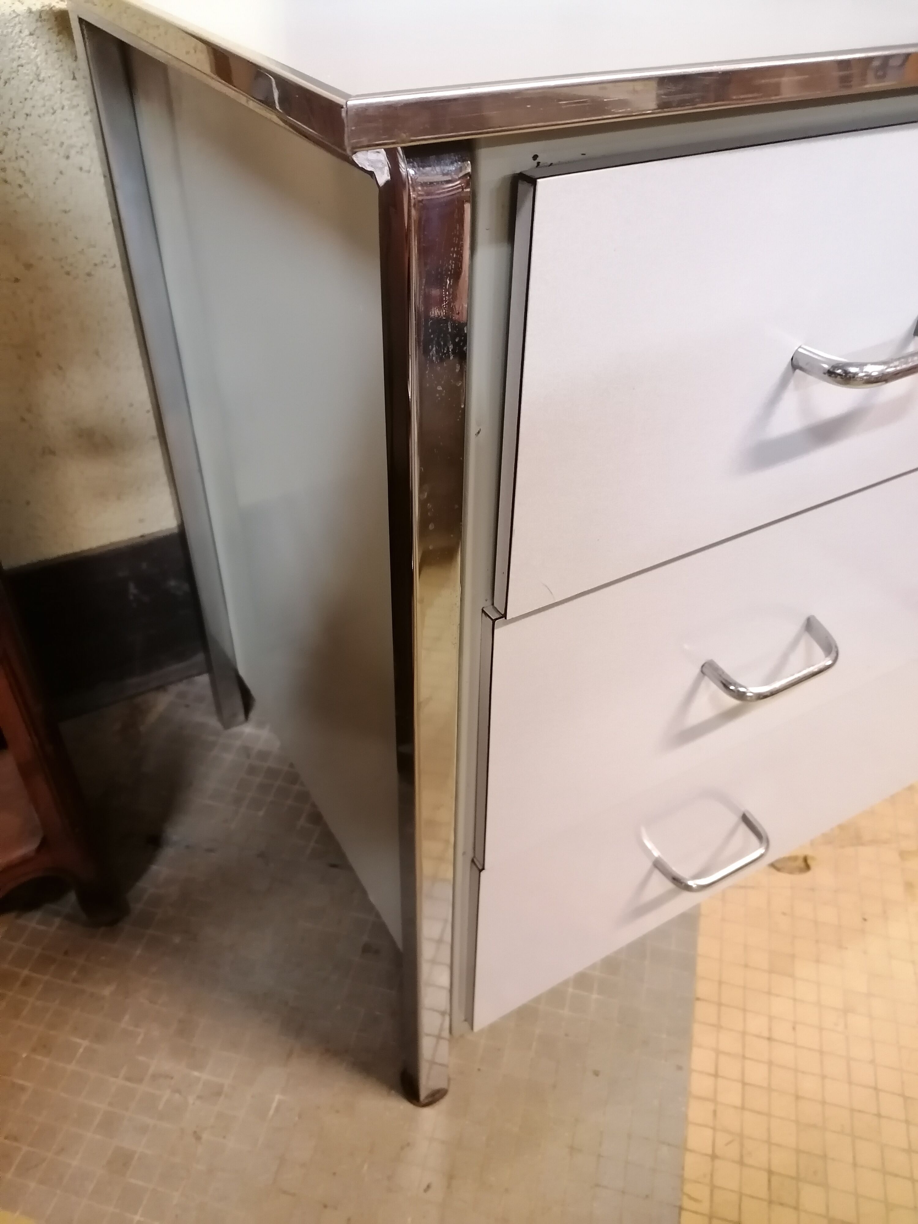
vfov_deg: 65.3
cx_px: 459
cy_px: 612
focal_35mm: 27
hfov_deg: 51.4
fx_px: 955
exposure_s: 1/25
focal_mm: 4.75
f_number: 1.8
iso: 500
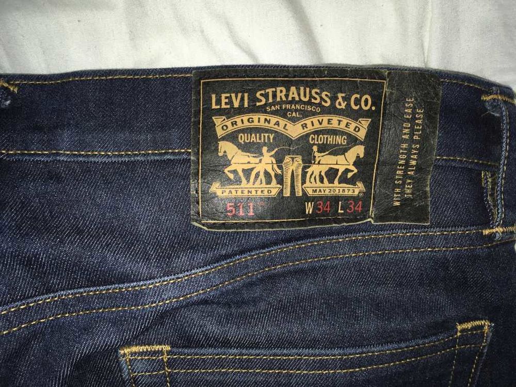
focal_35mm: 29
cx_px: 258
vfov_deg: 48.2
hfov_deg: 61.7
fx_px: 432
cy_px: 194
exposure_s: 1/69
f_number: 2.2
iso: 25
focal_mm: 4.15
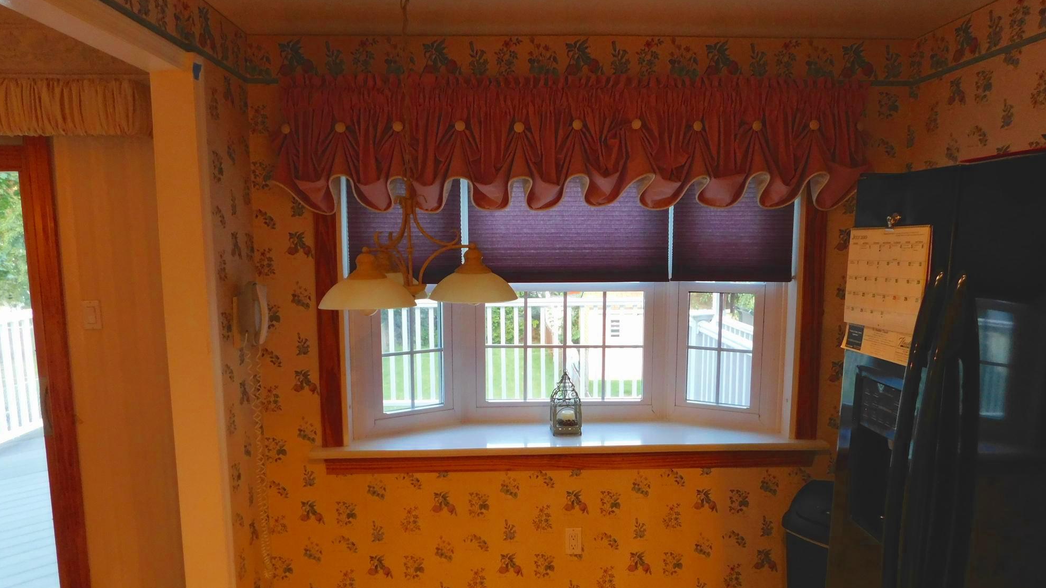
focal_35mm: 26
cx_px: 529
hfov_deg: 71.9
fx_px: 721
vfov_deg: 44.3
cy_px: 333
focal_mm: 4
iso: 280
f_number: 3
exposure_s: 1/30
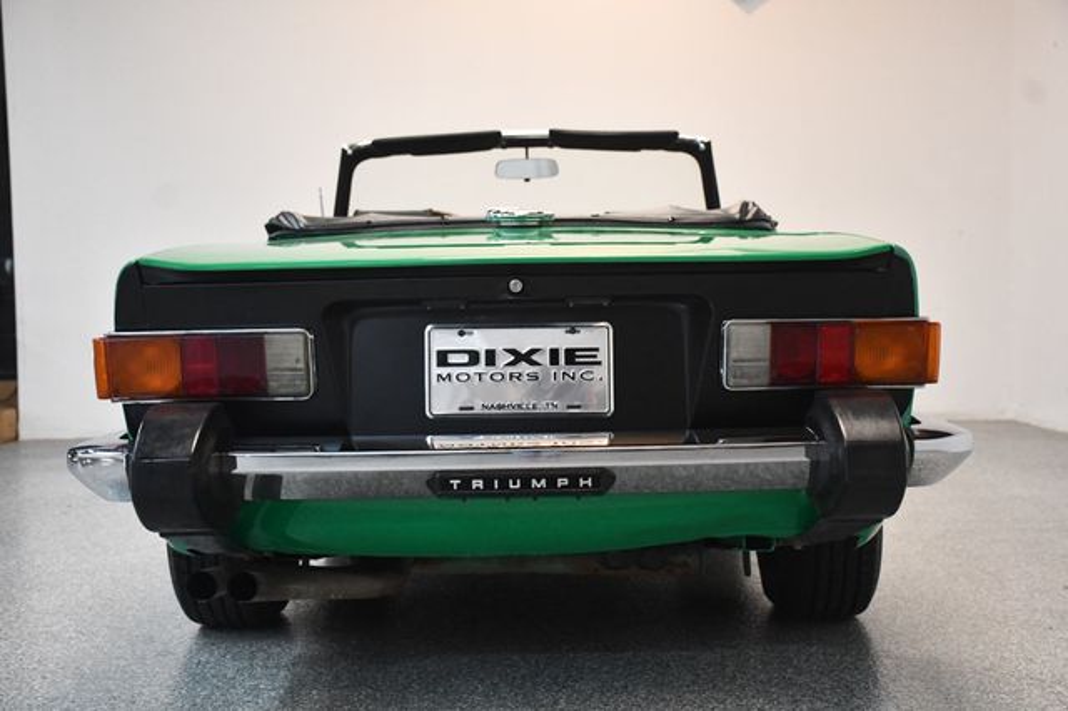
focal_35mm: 51
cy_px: 356
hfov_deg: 38.9
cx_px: 534
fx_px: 1512
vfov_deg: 26.5
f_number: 4.2
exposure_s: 1/125
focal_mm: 34
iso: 2500
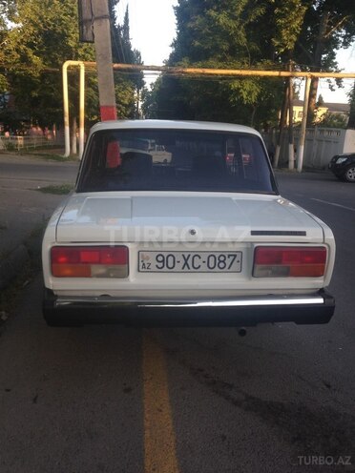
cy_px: 236
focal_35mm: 33
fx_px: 451
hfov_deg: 42.9
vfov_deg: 55.4
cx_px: 178
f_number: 2.4
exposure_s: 1/122
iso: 50
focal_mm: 4.12
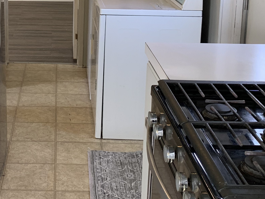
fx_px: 513
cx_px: 42
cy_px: 13
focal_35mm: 67
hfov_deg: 28.2
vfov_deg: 21.4
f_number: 1.8
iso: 100
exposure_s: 1/88
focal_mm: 4.25
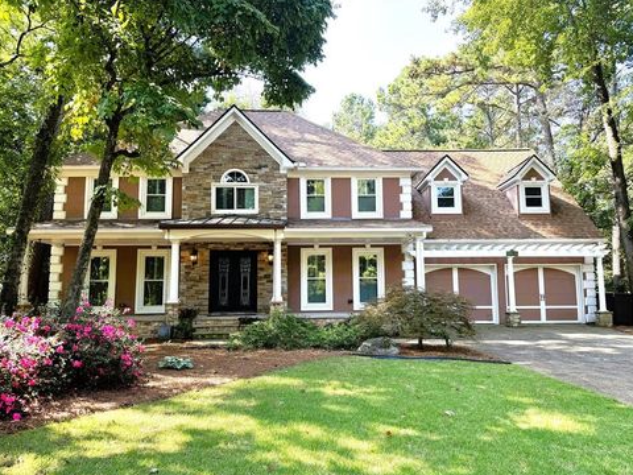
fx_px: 457
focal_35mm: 25
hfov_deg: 69.4
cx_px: 322
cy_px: 245
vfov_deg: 54.9
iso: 80
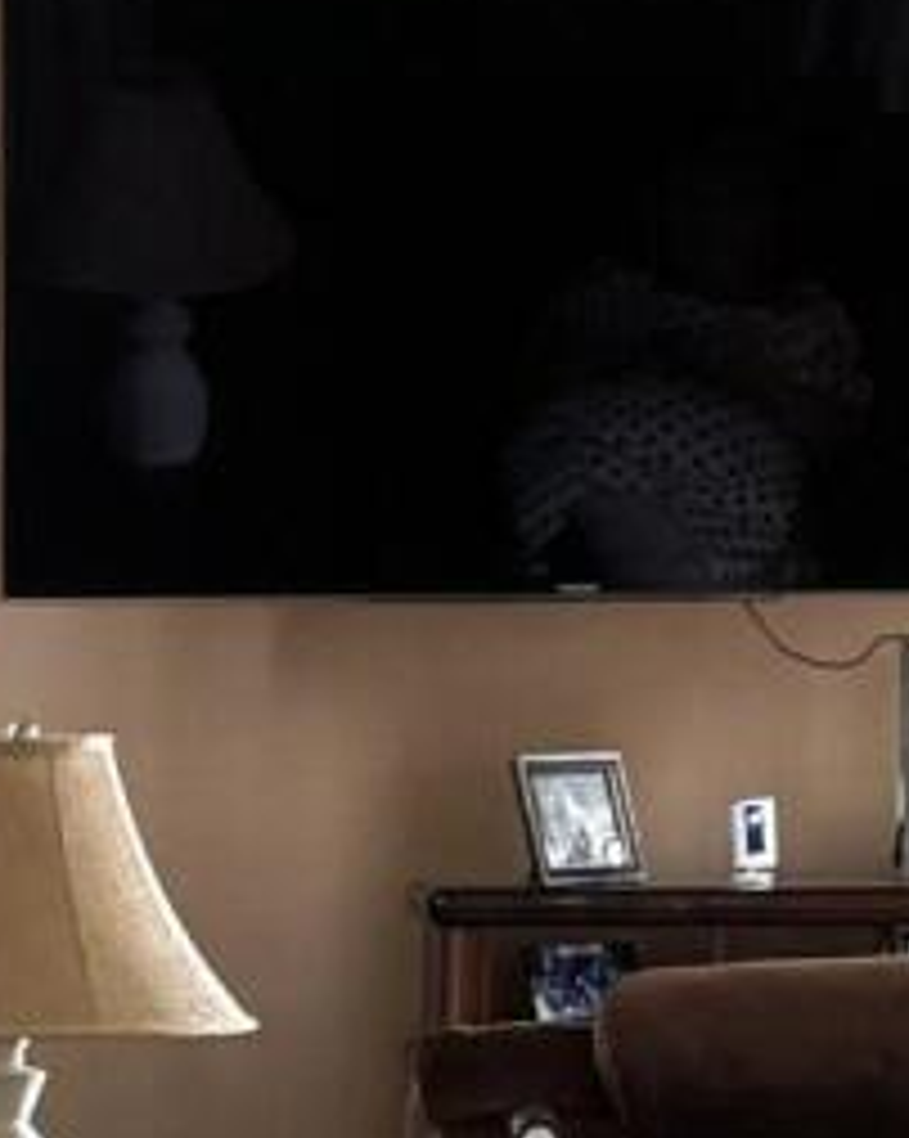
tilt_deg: -7.1
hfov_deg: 7.6
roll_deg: +1.8
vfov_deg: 9.3
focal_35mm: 201
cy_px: 1768
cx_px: -216
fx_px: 6768
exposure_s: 1/60
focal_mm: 5.96
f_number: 1.6
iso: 320
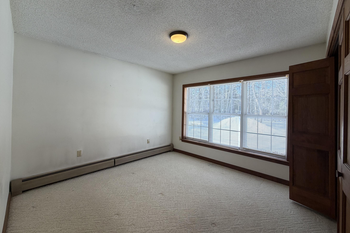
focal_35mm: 15
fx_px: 146
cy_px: 109
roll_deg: -0.5
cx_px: 170
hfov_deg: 100.4
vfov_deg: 77.2
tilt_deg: -0.5
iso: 64
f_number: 2.2
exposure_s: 1/120
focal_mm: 2.22
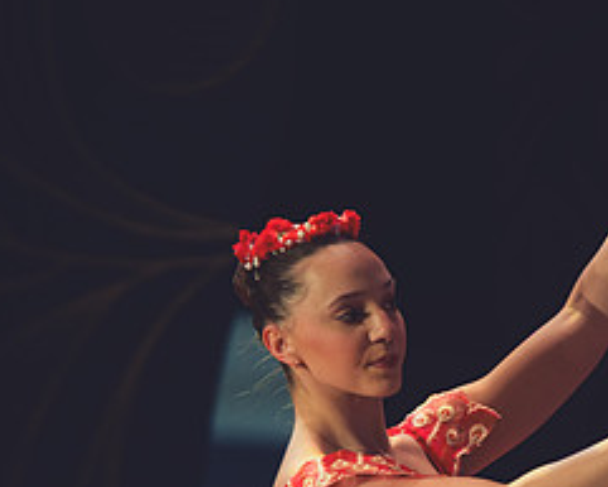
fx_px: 10135
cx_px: 267
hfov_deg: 3.4
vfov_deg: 2.8
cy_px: 507
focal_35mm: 563
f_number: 2.8
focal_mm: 200
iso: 1100
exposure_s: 1/320
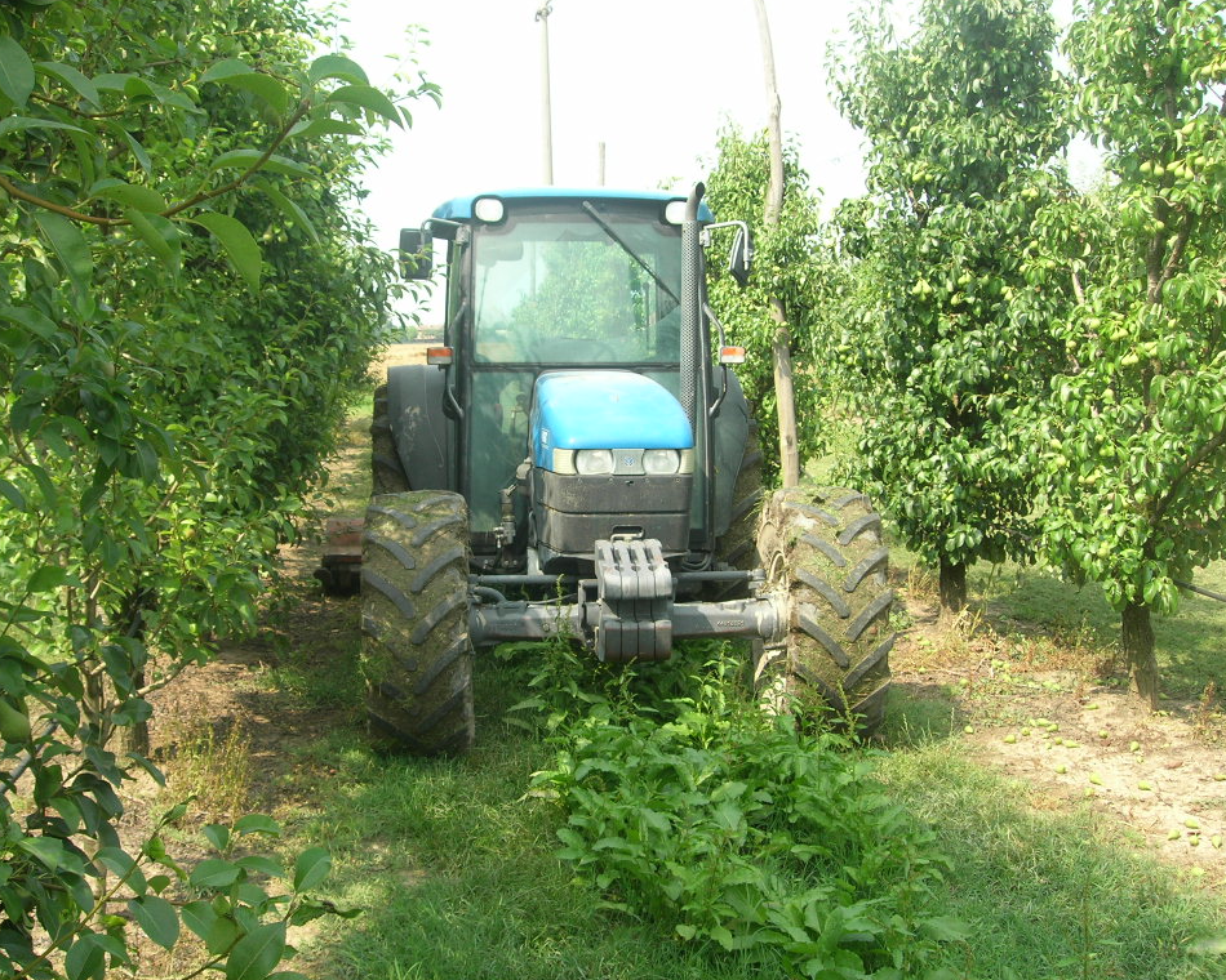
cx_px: 578
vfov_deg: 37.3
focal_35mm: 40
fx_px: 1451
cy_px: 486
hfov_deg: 45.8
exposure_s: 1/151
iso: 64
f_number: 4.8
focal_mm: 7.8
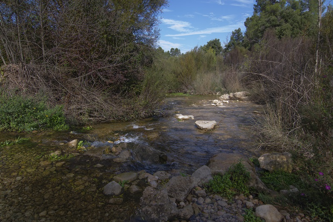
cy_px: 111
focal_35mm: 21
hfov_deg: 81.2
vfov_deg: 59.5
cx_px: 166
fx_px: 194
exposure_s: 1/250
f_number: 6.3
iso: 100
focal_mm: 14
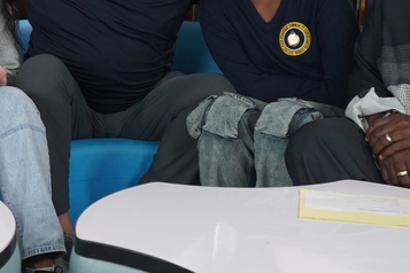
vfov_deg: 15.2
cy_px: 45
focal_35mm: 89
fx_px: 1014
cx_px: 56
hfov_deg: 22.4
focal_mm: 31
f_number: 4
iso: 2500
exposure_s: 1/160
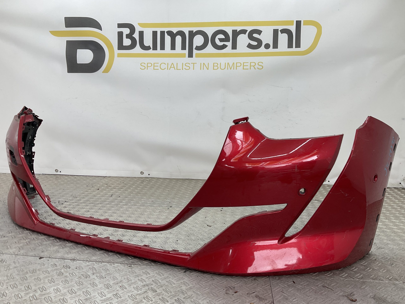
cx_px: 202
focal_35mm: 29
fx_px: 339
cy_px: 152
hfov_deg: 61.7
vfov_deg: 48.2
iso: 16
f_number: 1.8
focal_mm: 3
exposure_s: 1/107
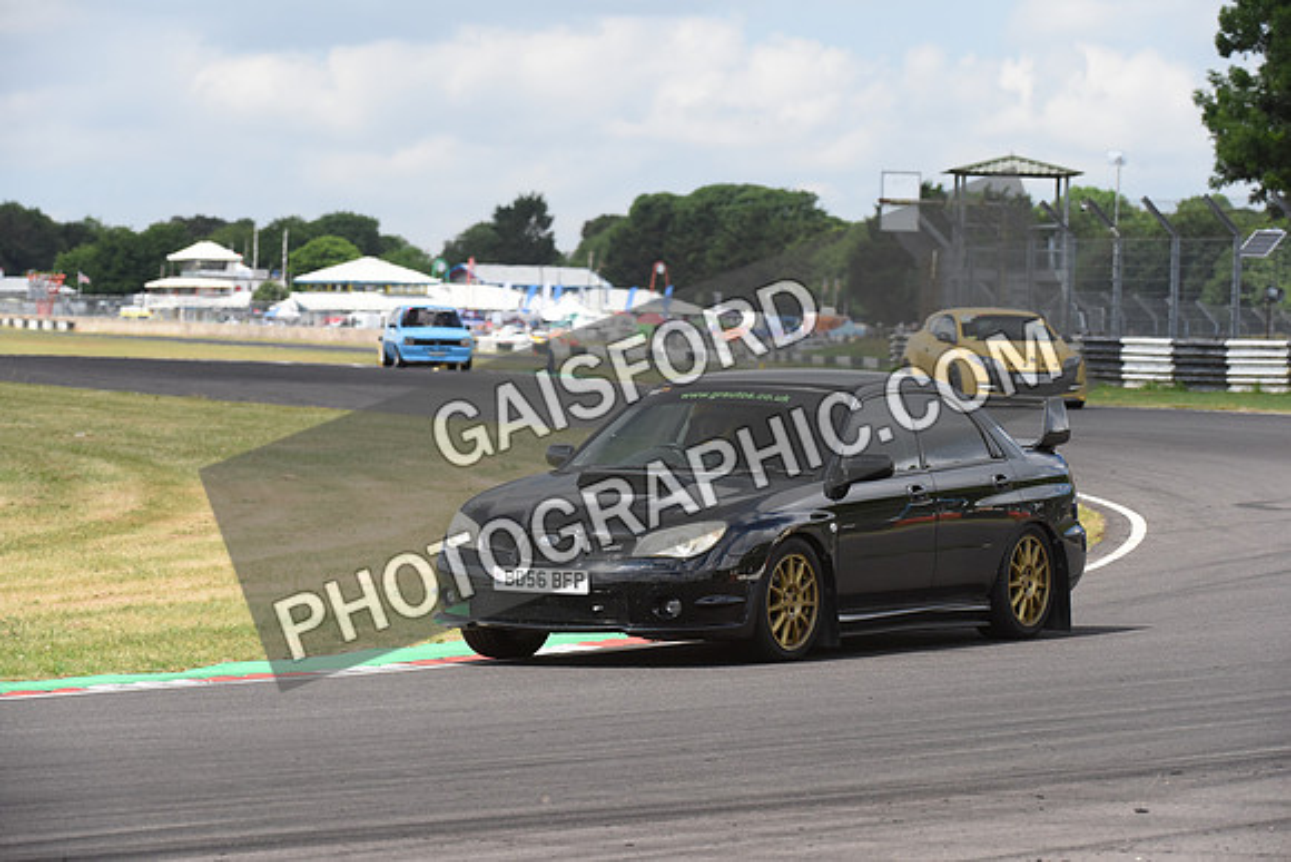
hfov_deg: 10.3
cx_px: 646
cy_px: 431
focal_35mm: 200
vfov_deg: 6.9
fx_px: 7174
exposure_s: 1/1000
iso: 2200
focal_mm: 200
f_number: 8
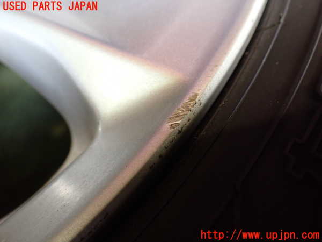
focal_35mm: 30
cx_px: 161
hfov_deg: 60.0
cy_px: 121
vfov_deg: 46.8
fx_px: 279
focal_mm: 5.4
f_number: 2.3
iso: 500
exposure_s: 1/125
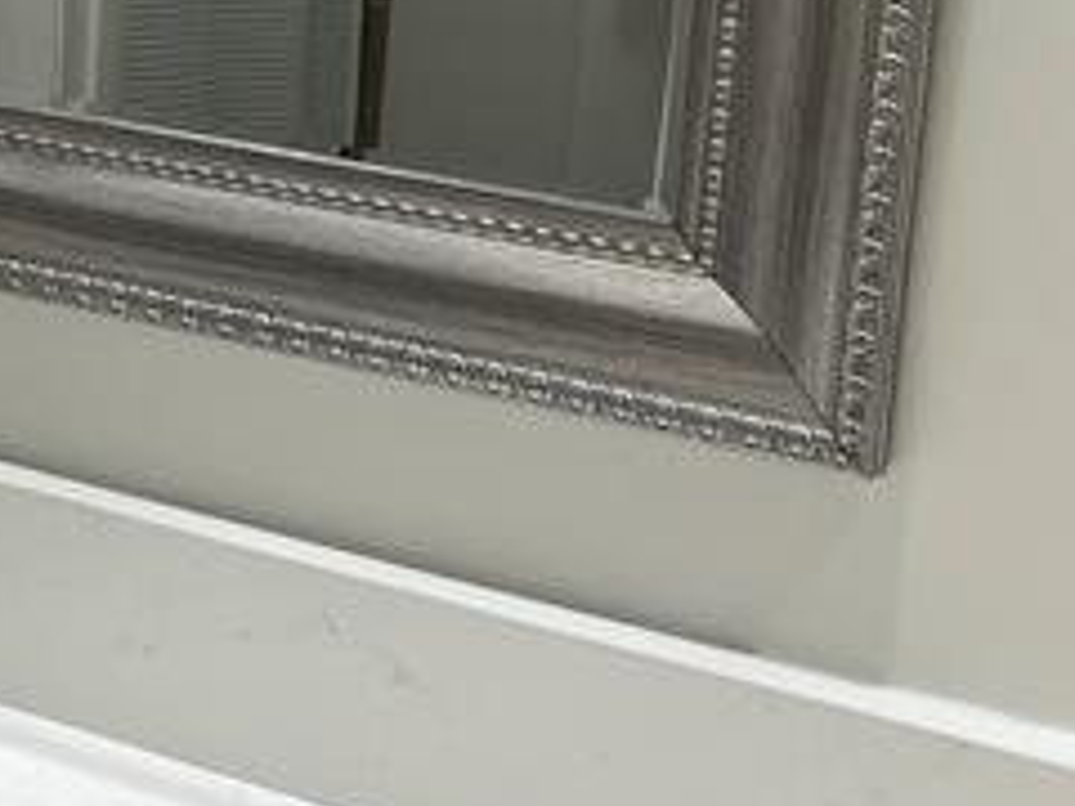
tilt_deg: -12.8
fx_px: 3447
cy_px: 143
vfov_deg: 13.3
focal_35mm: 111
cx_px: -394
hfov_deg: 16.6
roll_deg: -1.8
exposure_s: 1/120
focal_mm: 5.1
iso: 64
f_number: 1.6
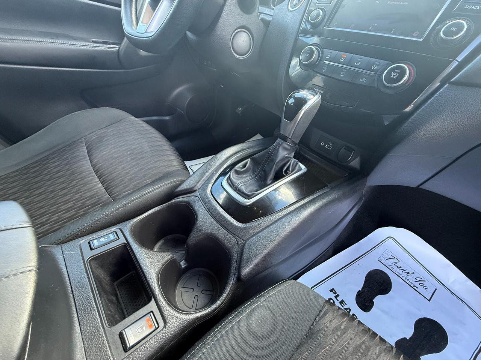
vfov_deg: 85.7
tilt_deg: -40.9
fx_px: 195
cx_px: 240
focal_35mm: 14
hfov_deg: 102.1
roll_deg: -5.2
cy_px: 180
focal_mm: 2.22
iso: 320
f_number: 2.2
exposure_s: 1/98
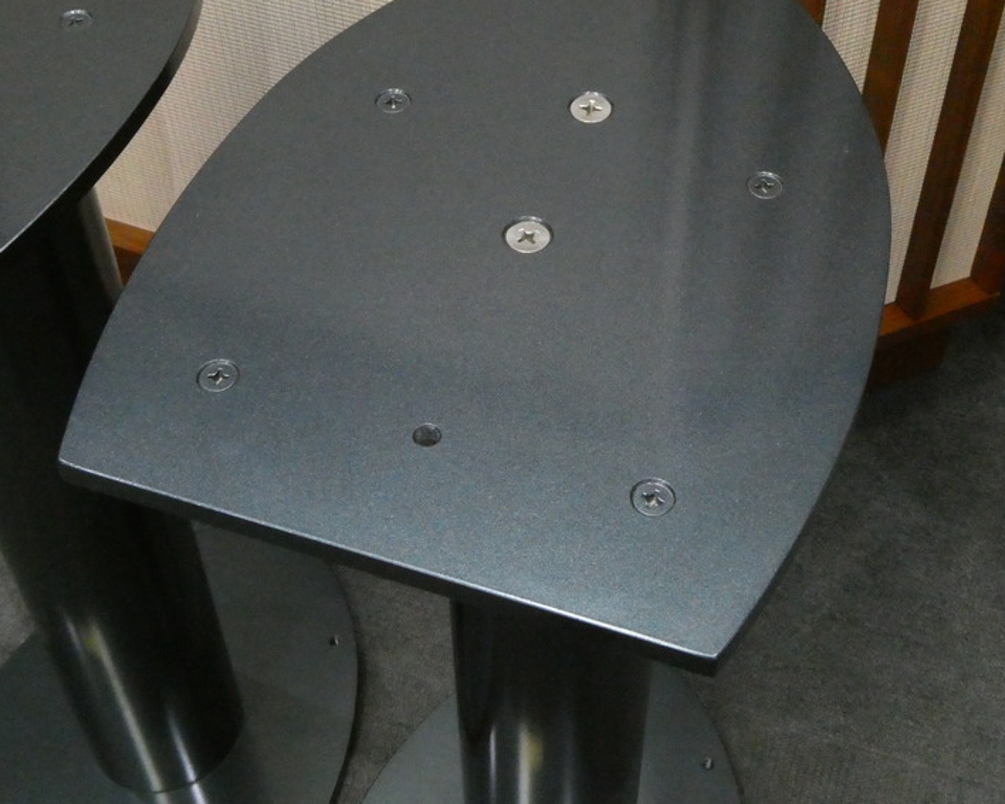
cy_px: 301
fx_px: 1457
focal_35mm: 49
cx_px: 507
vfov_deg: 30.7
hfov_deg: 38.1
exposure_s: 1/25
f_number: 6.3
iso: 1600
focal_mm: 6.7
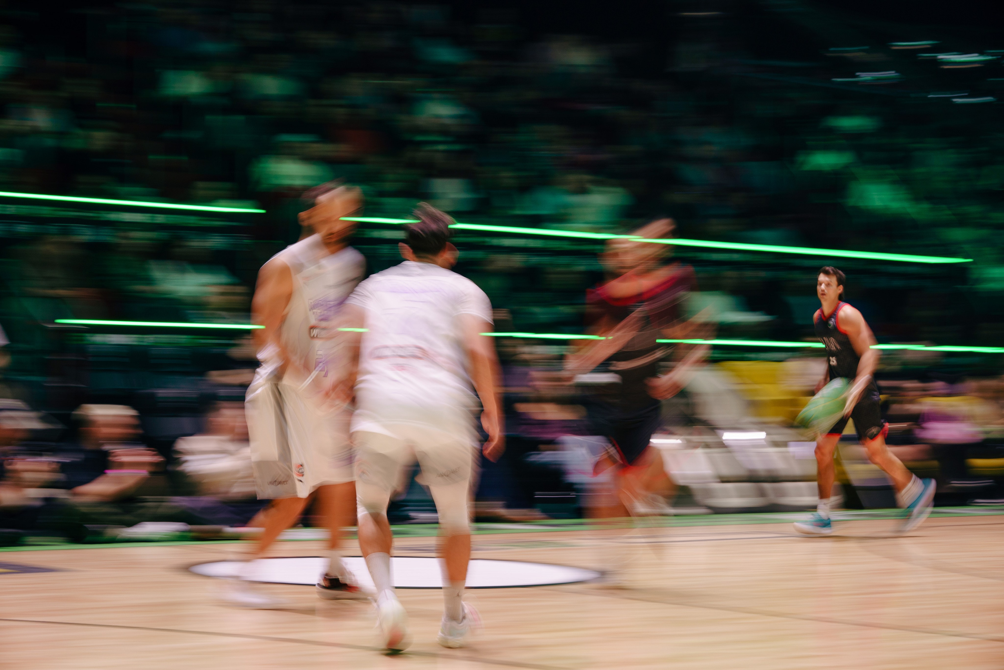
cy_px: 335
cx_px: 502
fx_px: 2371
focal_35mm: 85
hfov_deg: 23.9
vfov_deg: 16.1
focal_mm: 85
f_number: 9
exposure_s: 1/8
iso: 200
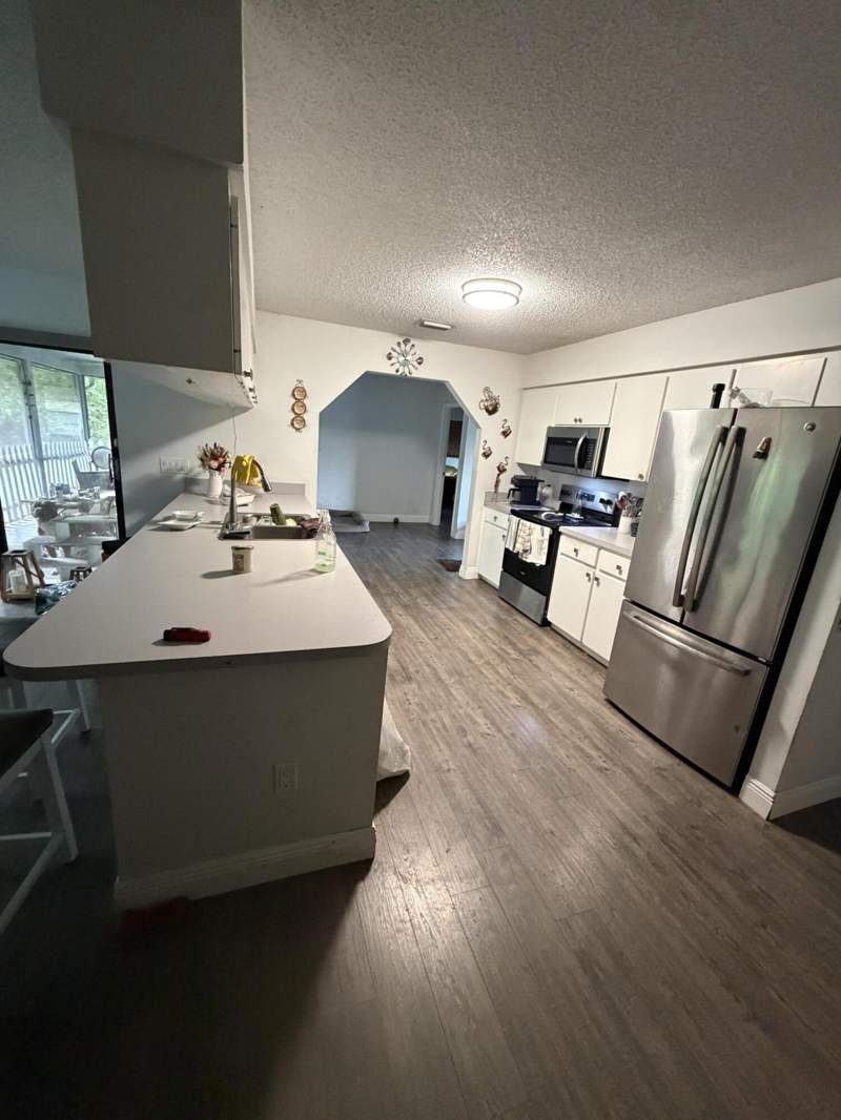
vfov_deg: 102.1
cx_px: 420
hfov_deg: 85.7
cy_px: 560
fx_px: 453
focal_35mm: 14
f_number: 2.2
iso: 800
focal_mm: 2.22
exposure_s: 1/60
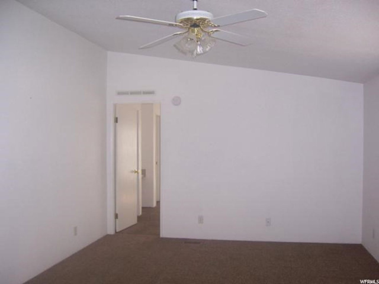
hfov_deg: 51.4
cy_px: 142
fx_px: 394
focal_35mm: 36
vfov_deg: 39.7
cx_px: 190
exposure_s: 1/60
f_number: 2.8
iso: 125
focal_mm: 6.2
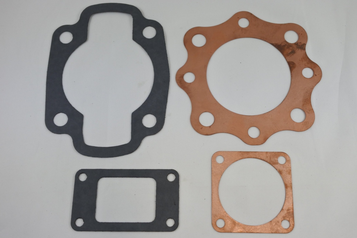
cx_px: 178
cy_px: 119
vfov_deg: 36.9
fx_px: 357
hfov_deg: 53.1
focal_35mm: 36
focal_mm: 13.7
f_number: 4
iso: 400
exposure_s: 1/250
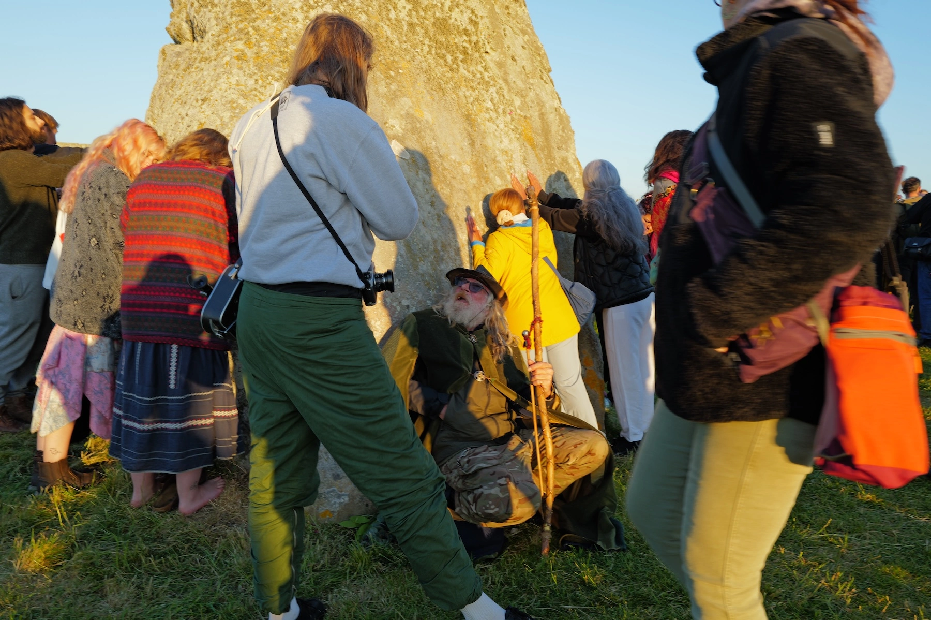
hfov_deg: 65.5
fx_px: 724
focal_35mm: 28
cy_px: 310
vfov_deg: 46.4
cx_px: 466
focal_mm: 28
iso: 125
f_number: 8
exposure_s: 1/60
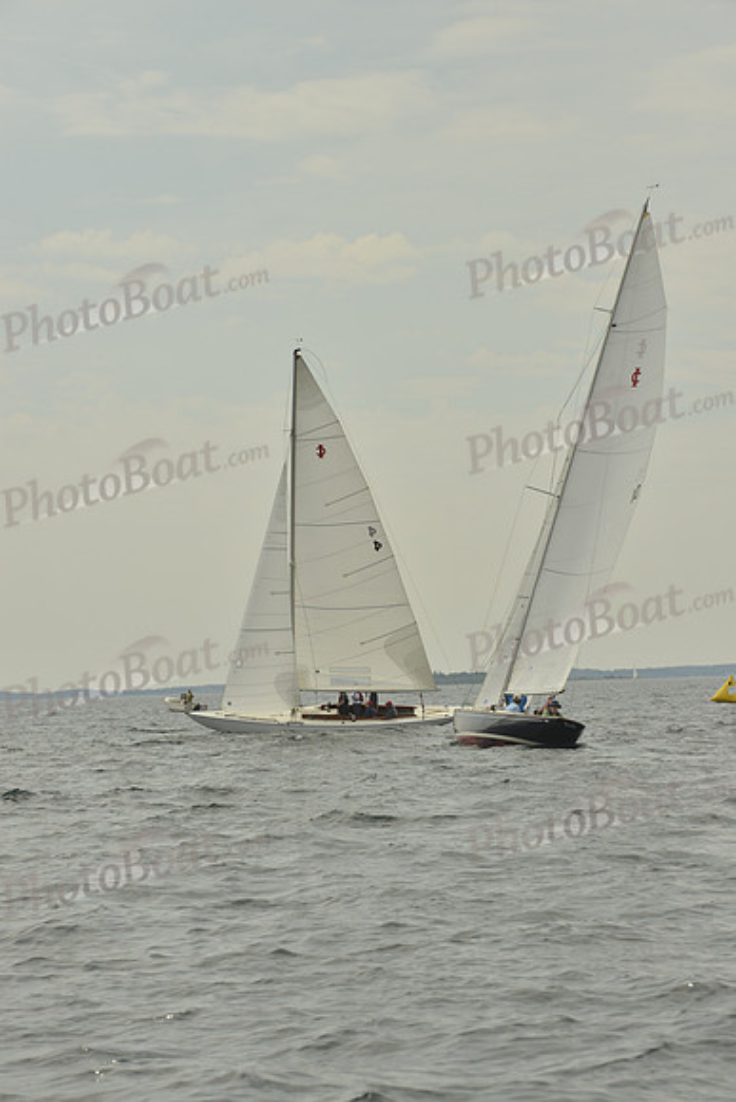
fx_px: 3065
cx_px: 368
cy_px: 551
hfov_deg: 13.7
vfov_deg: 20.4
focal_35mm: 100
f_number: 10
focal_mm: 100
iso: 200
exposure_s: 1/800
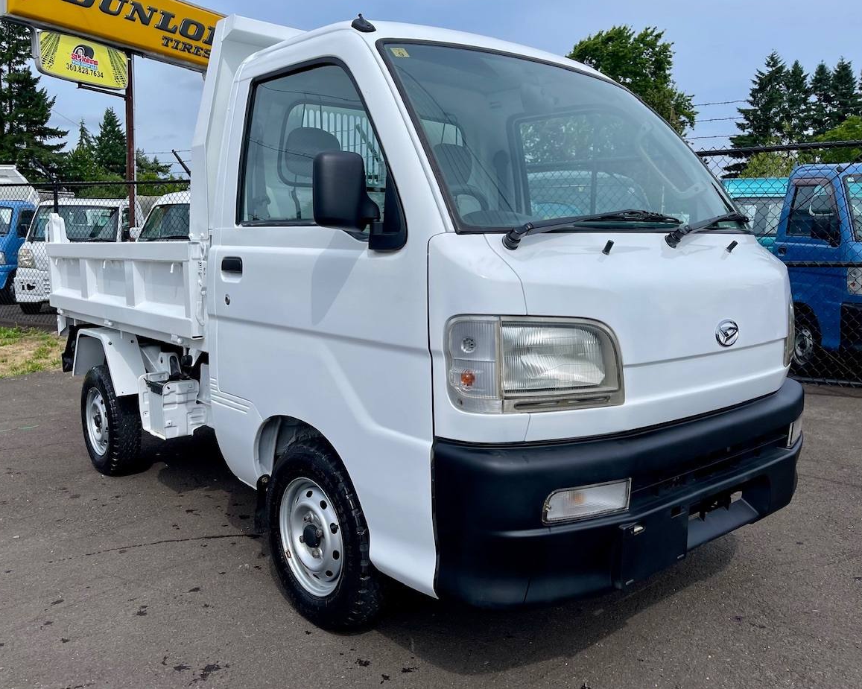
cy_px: 339
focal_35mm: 27
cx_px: 396
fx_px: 689
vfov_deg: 53.2
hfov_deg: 64.0
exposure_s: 1/5128
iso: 32
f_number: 1.6
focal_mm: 5.1
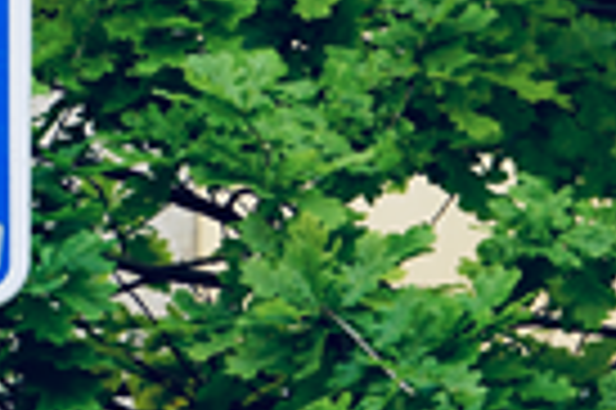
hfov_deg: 3.8
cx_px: -238
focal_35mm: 537
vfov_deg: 2.6
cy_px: 50
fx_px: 9172
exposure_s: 1/200
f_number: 5.6
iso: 160
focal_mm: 109
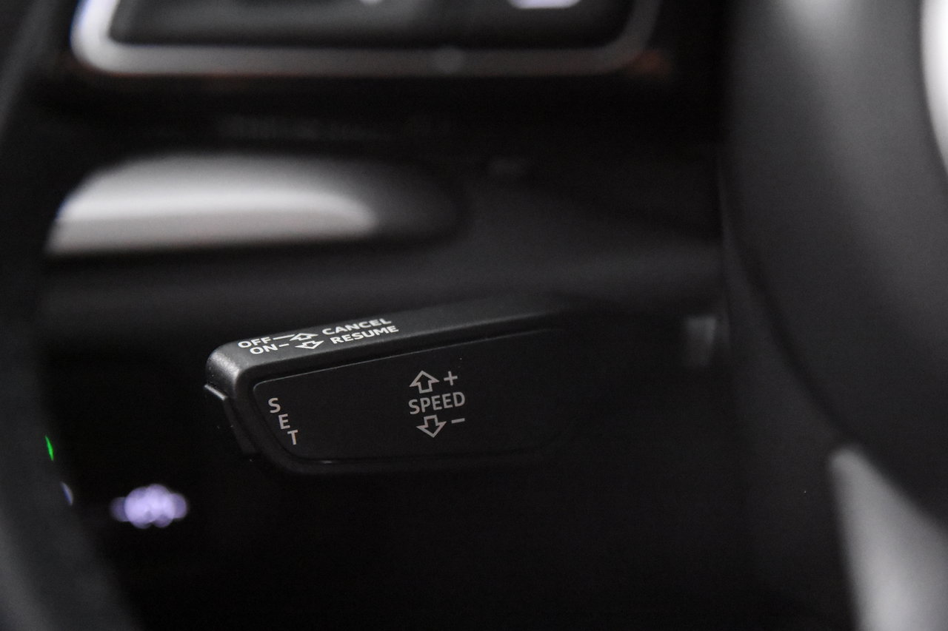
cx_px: 474
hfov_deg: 19.5
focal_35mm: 105
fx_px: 2764
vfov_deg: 13.0
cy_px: 316
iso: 12800
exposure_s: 1/50
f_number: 4
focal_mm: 70
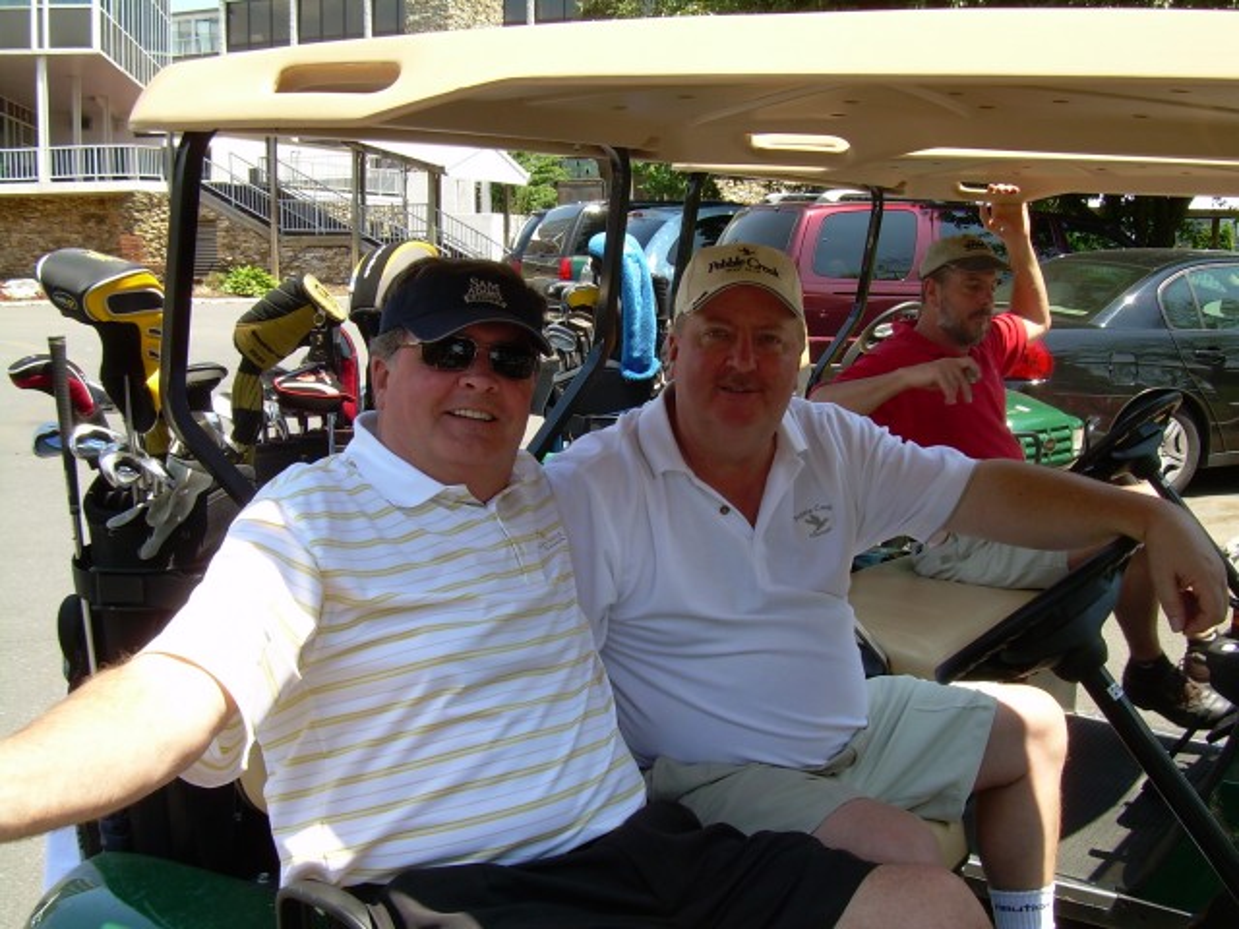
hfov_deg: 49.0
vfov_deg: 37.7
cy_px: 464
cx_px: 620
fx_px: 1360
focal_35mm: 38
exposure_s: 1/162
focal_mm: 6.3
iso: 50
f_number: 4.6
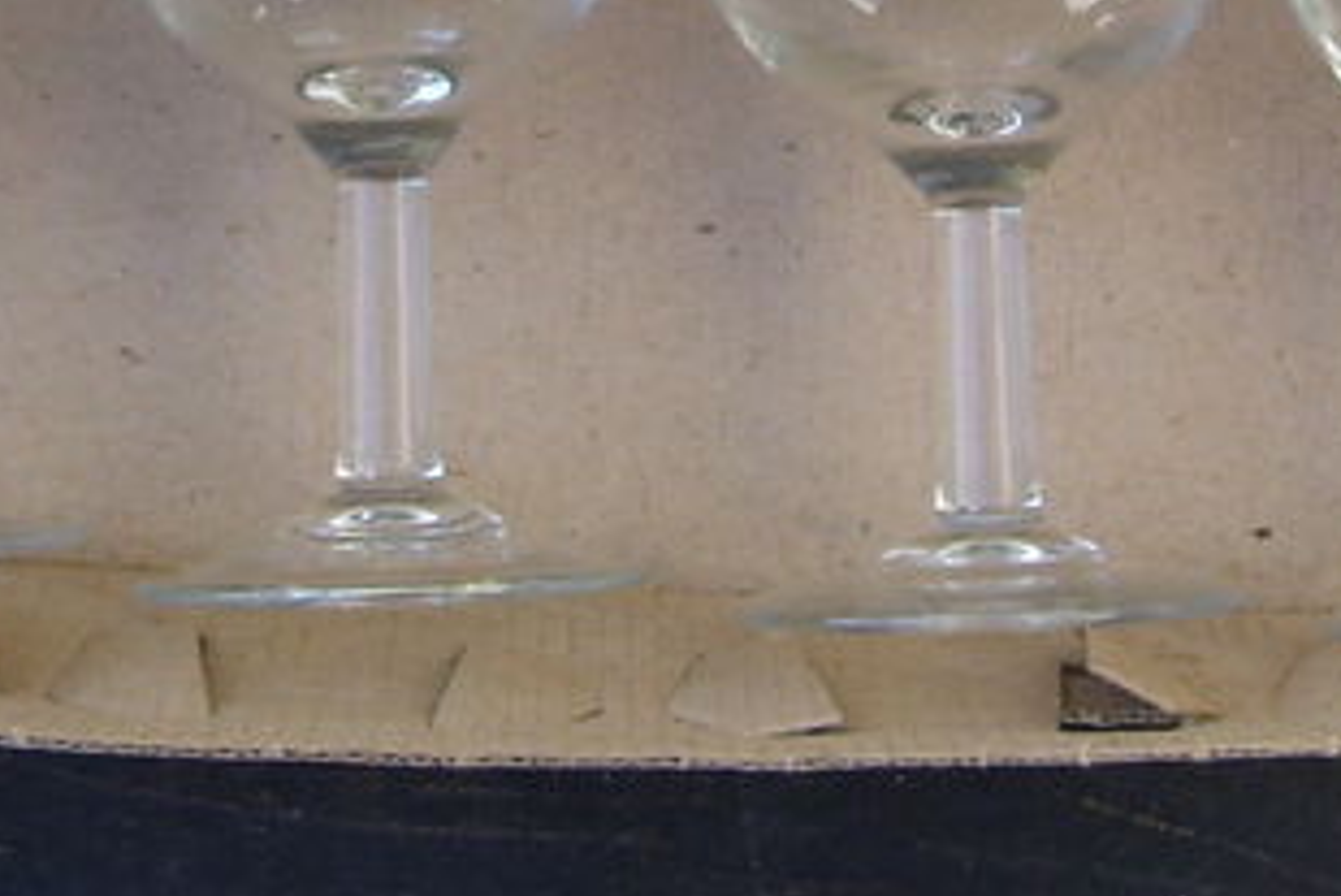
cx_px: 796
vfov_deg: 10.9
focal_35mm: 124
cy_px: -147
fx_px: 4621
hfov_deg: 16.5
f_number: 2.7
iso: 80
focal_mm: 6
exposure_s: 1/350
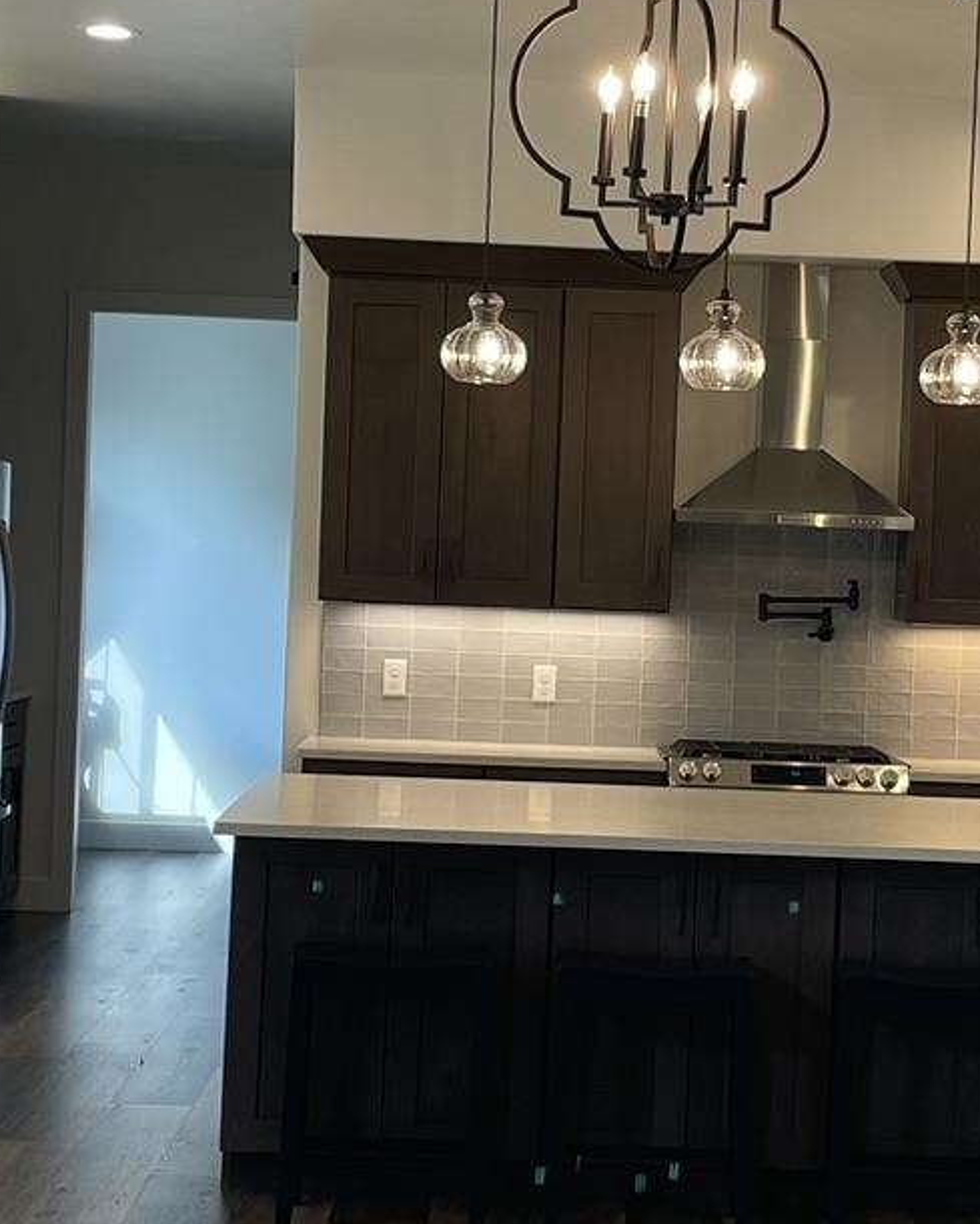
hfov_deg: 18.0
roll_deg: -2.7
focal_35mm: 85
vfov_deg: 22.5
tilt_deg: -0.6
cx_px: 641
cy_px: 583
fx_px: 3081
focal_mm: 4.2
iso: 50
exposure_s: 1/120
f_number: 1.6
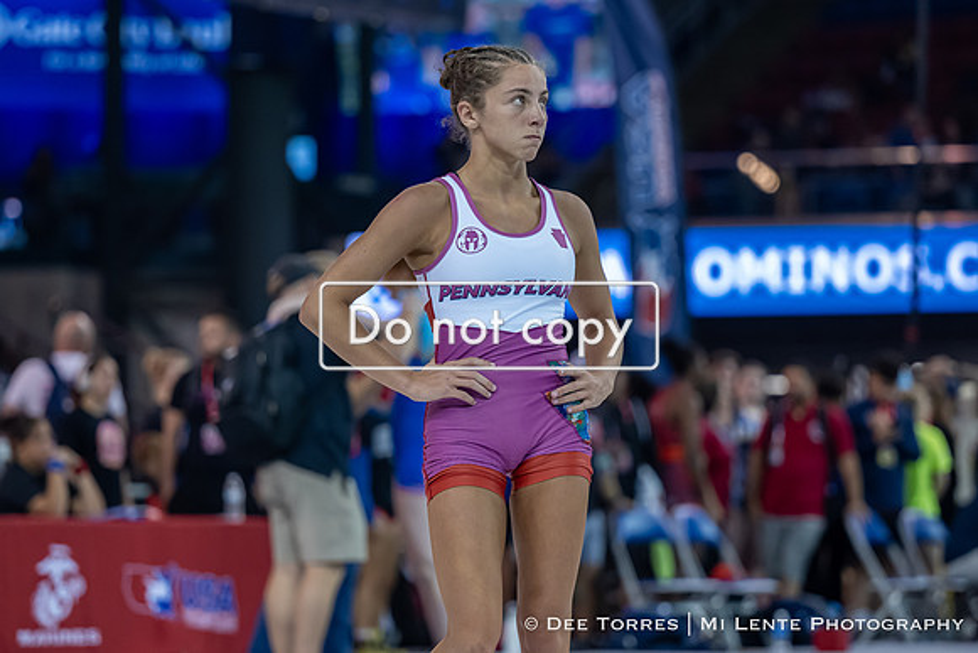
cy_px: 327
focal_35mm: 159
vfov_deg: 8.6
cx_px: 494
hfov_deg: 12.9
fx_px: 4328
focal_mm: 120
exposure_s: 1/800
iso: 2200
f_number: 2.8
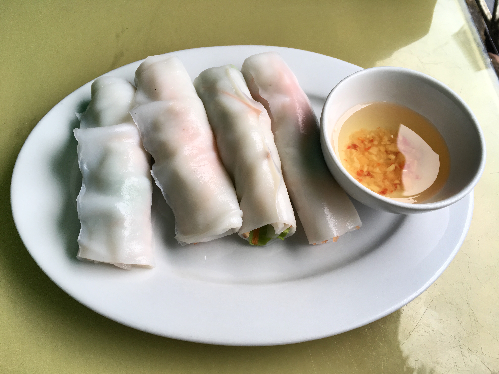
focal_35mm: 29
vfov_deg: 48.2
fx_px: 418
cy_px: 187
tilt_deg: -62.5
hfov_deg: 61.7
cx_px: 250
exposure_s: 1/100
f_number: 2.2
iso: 40
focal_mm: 4.15
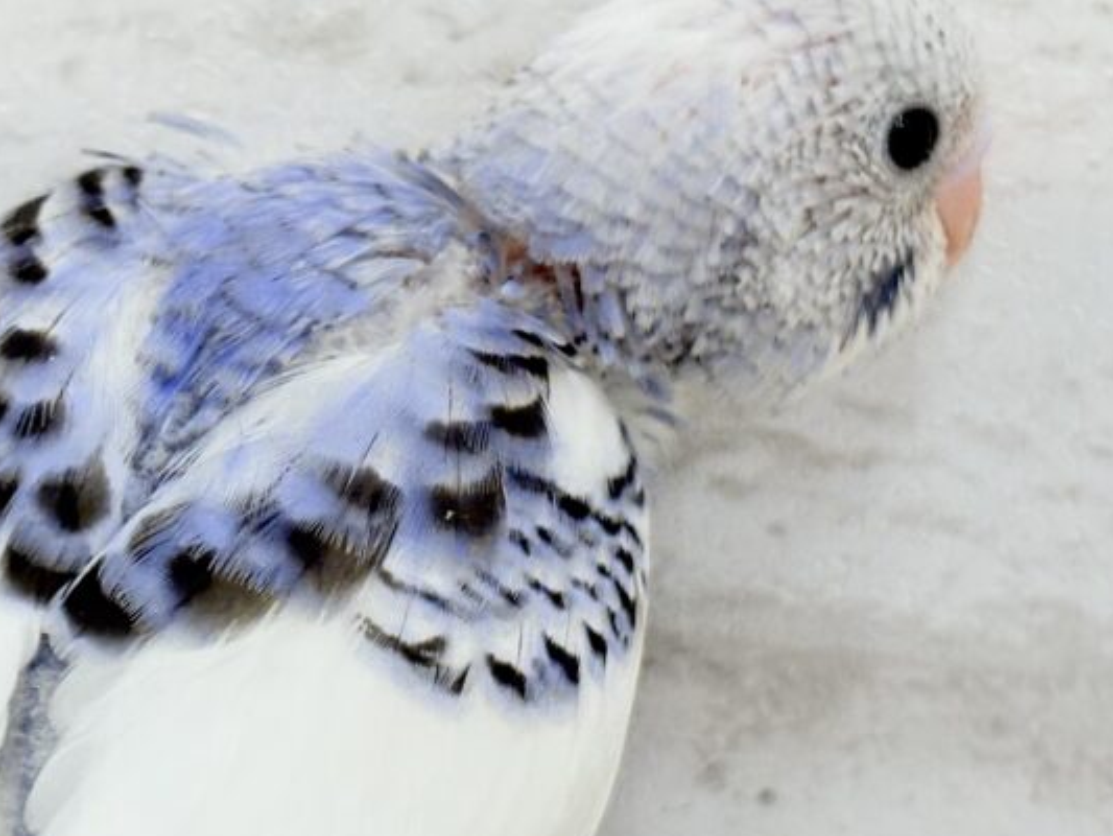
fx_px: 3763
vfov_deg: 12.7
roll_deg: -1.1
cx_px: 240
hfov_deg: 16.7
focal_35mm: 117
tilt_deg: -11.0
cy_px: 336
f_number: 1.6
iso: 64
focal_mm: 5.96
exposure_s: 1/100
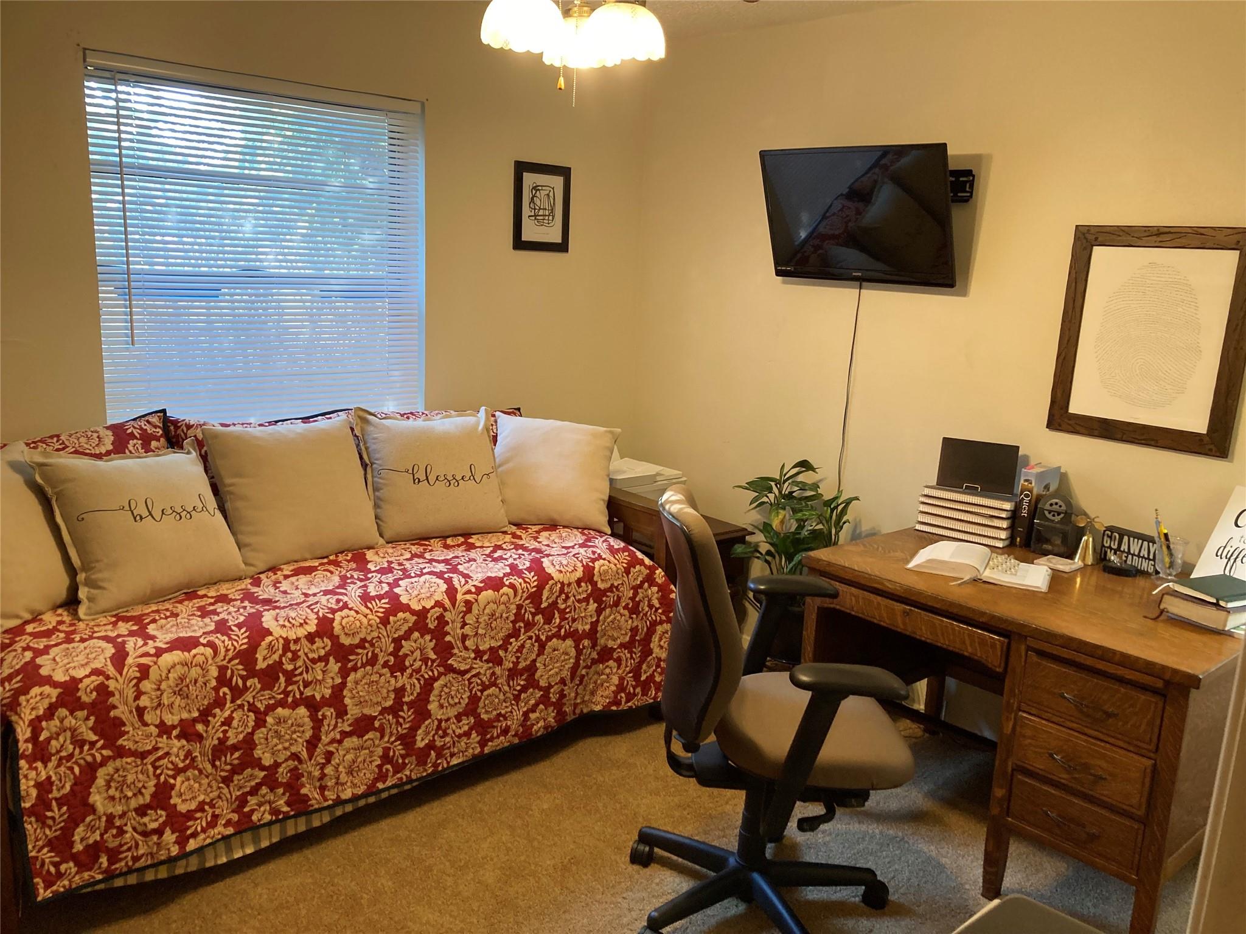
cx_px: 623
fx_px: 1008
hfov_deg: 63.4
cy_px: 467
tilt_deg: -12.5
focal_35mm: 28
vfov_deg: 49.7
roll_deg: -3.1
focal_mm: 3.99
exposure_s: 1/60
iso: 160
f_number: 1.8
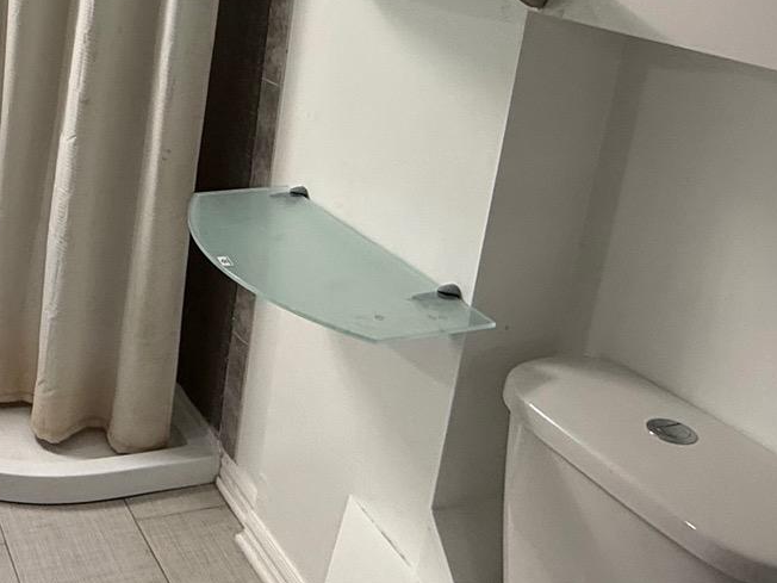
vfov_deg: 32.0
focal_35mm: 44
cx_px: 133
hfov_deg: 40.8
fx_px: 988
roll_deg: -5.5
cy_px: 120
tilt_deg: -14.8
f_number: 2.2
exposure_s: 1/60
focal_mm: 2.22
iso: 250
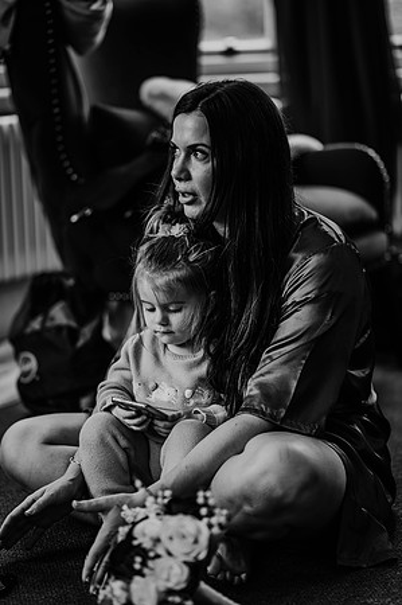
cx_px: 201
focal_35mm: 85
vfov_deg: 23.9
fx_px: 1427
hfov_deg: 16.0
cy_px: 302
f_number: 1.8
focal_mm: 85
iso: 450
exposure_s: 1/160
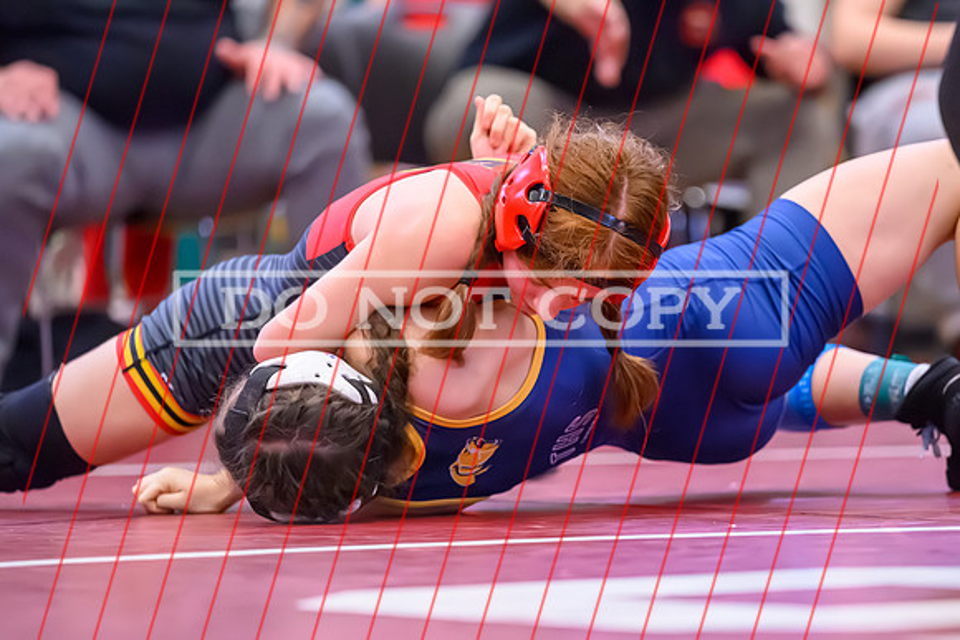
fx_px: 7051
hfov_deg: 7.8
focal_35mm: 264
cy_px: 332
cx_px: 606
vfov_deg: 5.2
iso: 10000
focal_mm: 195
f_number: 2.8
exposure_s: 1/640
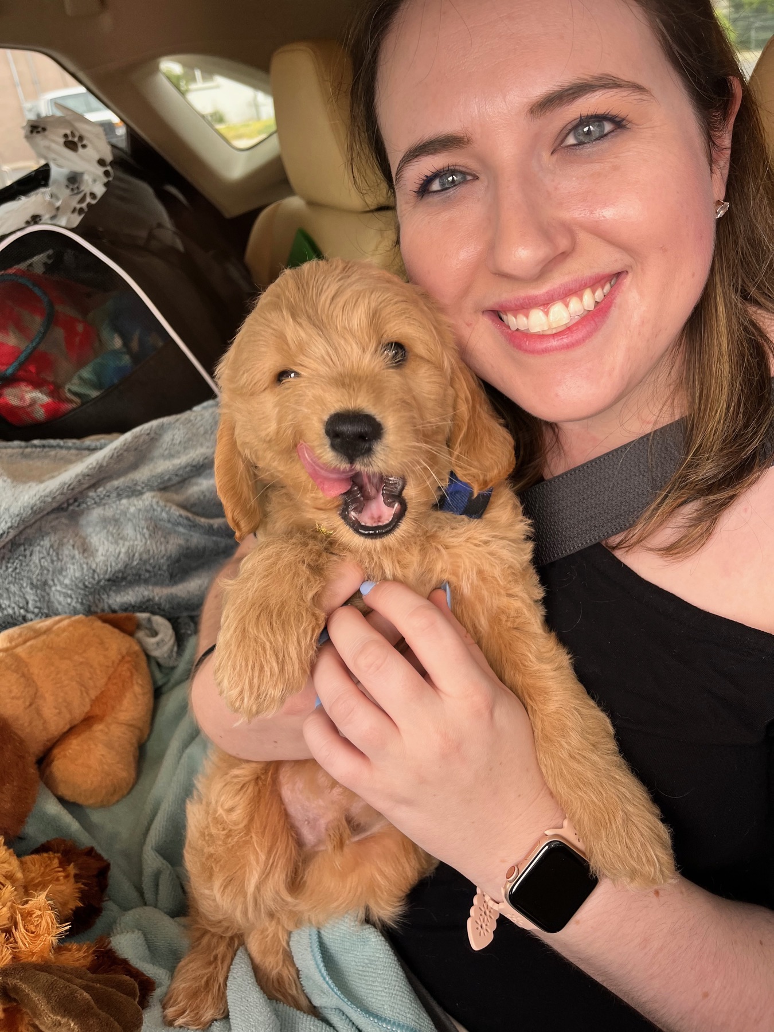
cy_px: 516
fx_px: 775
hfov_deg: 53.1
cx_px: 387
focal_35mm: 26
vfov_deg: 67.3
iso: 40
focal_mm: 5.1
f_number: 1.6
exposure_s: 1/121
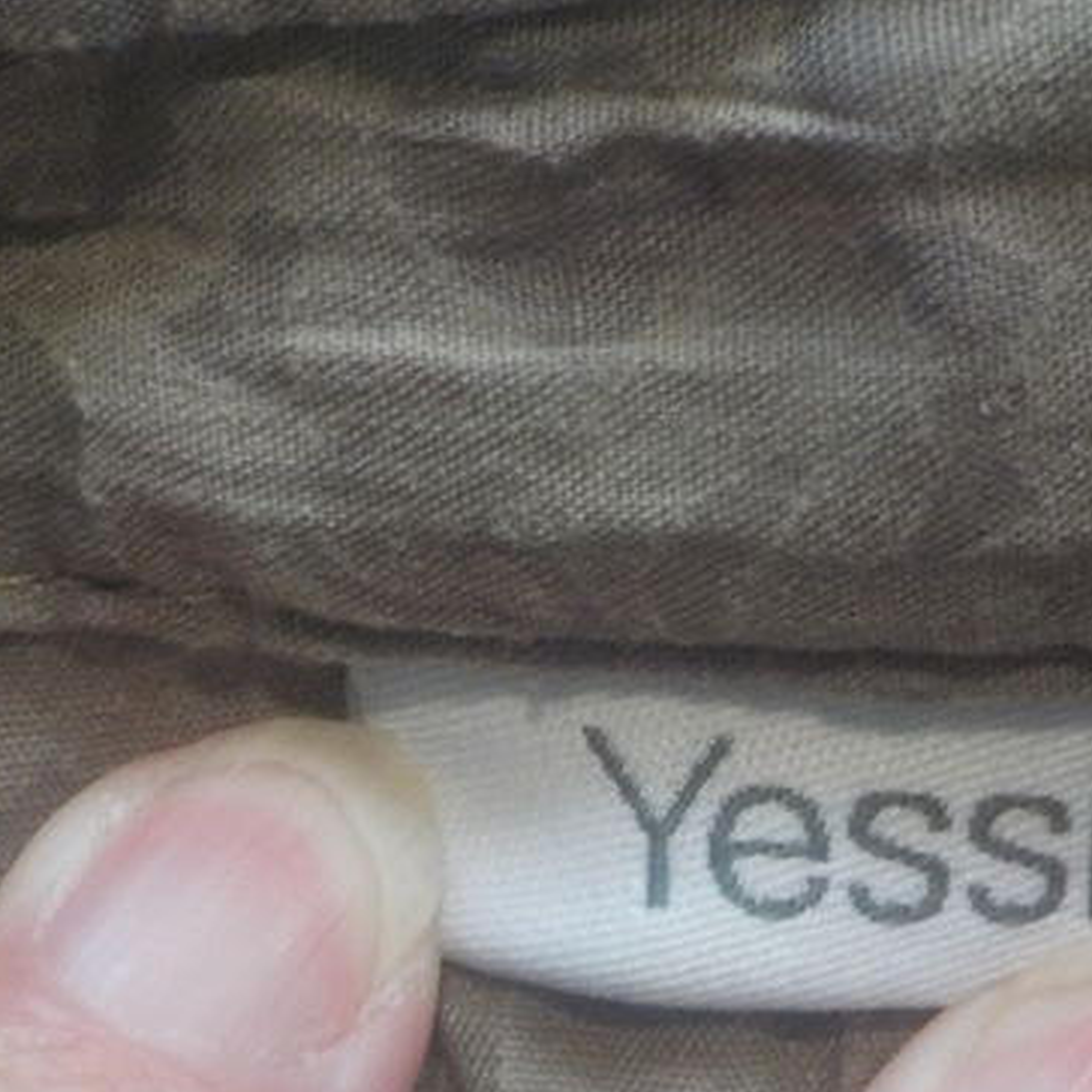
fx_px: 2605
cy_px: 665
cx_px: 671
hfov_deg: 23.6
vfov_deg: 23.6
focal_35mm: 73
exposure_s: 1/30
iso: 320
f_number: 3.3
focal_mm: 4.1
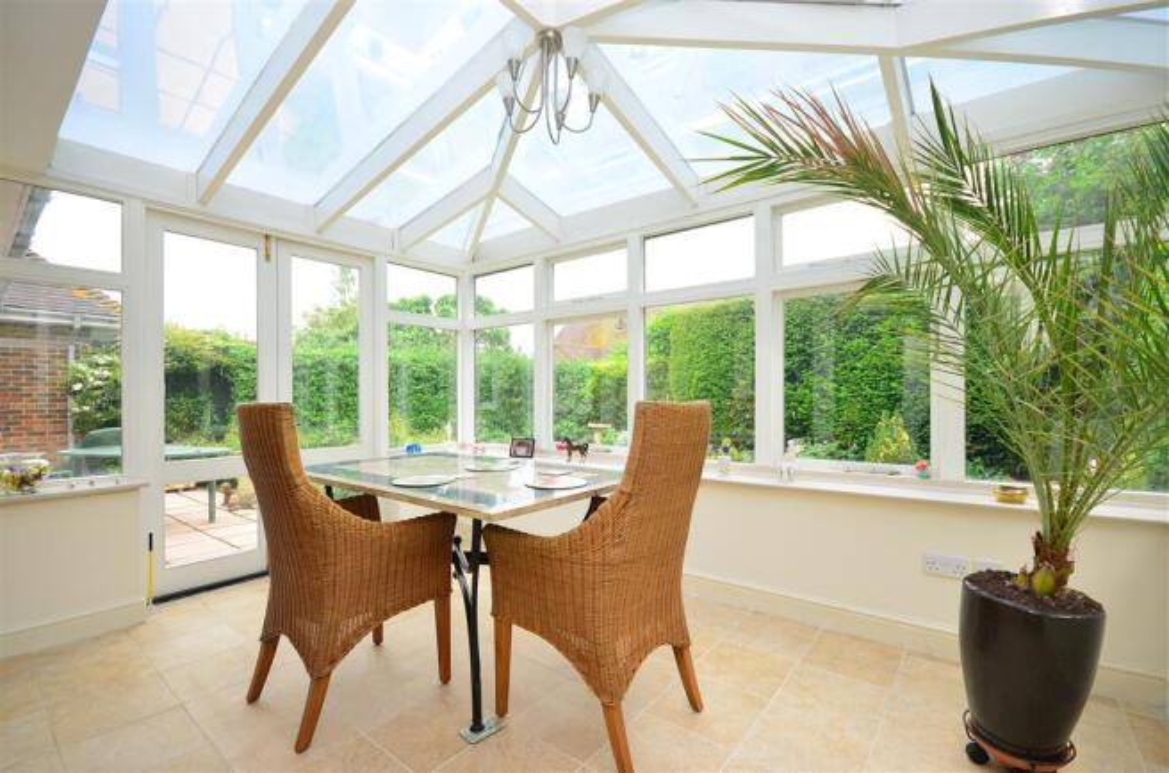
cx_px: 584
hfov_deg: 100.5
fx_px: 486
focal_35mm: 15
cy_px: 386
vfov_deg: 77.0
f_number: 8
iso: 200
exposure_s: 1/20
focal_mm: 10
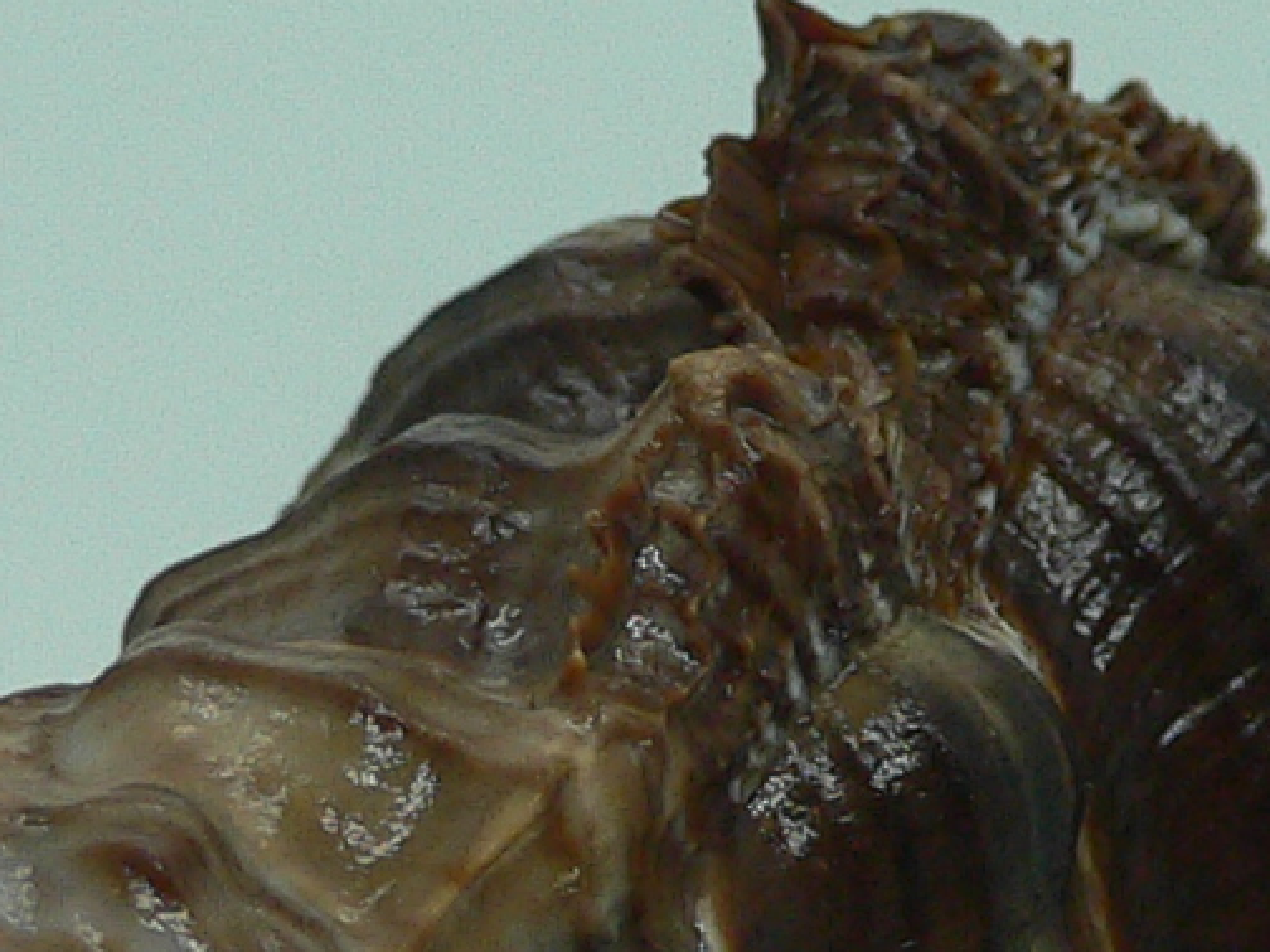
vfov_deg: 10.4
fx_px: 5136
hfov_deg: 14.1
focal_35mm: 140
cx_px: 829
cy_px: 1151
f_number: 2.8
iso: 100
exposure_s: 1/60
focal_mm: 4.6
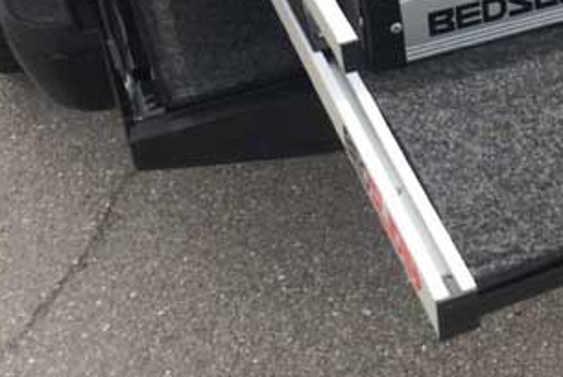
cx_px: 659
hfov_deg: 23.6
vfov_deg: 16.7
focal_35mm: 79
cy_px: -46
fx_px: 1237
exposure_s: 1/1109
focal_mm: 4.15
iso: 32
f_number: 2.2
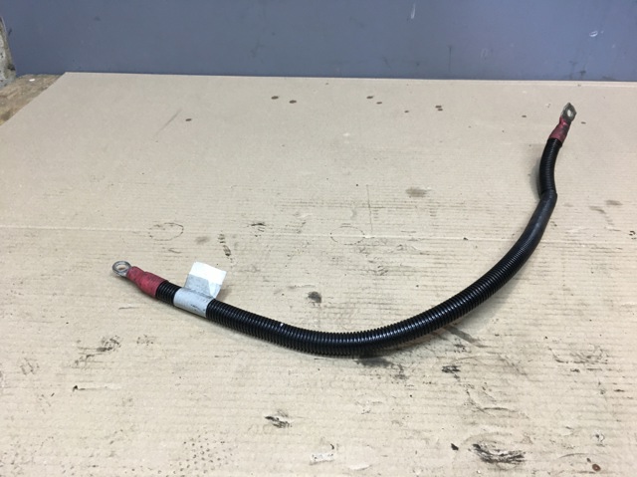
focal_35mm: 29
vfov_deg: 48.2
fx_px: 533
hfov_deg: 61.7
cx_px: 318
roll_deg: -1.9
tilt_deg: -33.5
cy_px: 238
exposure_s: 1/33
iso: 50
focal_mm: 4.15
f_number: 2.2
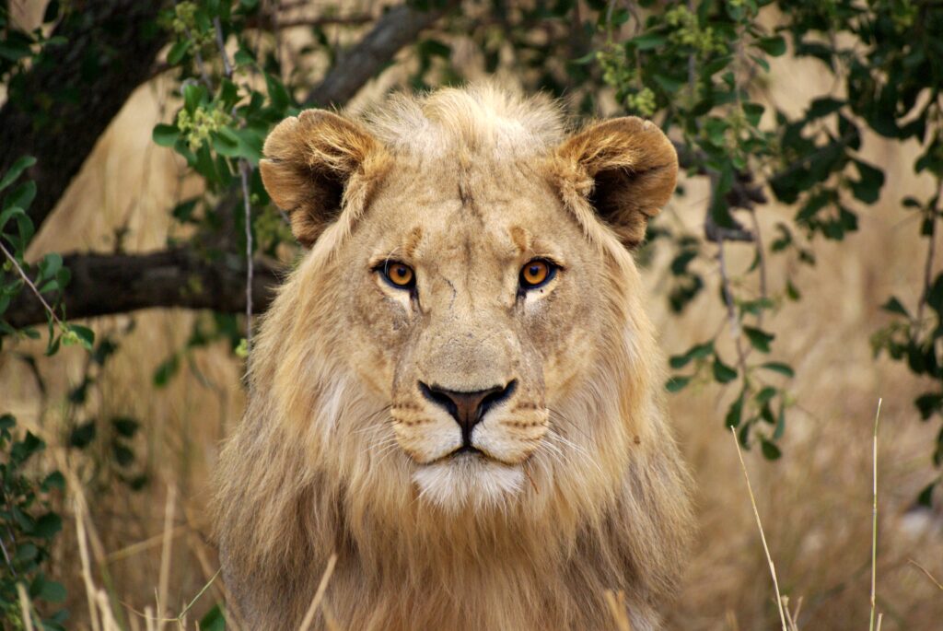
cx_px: 472
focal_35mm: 390
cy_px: 316
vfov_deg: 3.5
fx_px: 10226
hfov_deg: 5.3
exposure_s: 1/90
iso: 400
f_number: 5.6
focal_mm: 260
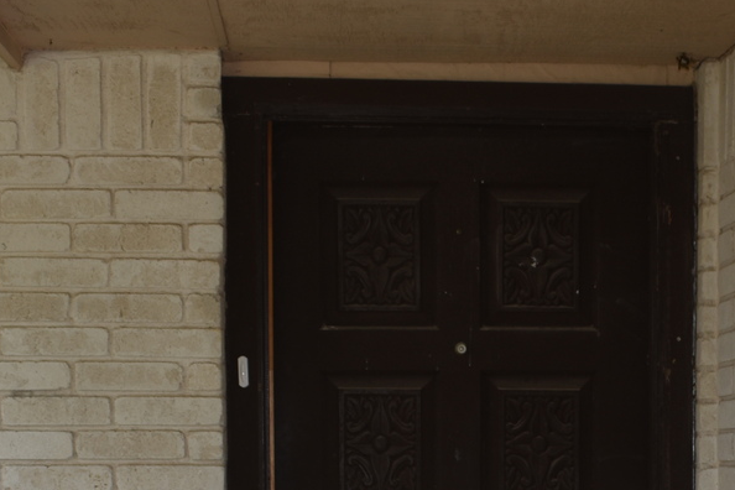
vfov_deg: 14.6
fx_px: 1837
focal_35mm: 90
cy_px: 624
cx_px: 558
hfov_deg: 22.4
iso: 100
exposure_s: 1/125
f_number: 5.6
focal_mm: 22
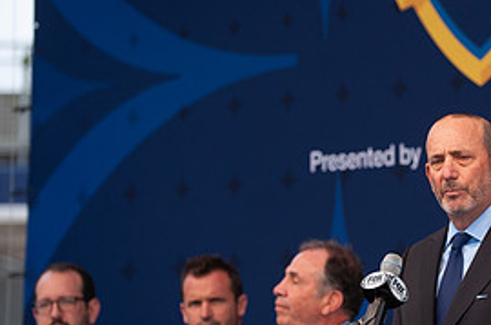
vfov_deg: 5.1
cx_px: 464
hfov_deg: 7.6
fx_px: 3662
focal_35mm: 269
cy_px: 236
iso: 400
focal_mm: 125
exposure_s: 1/1250
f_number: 2.8
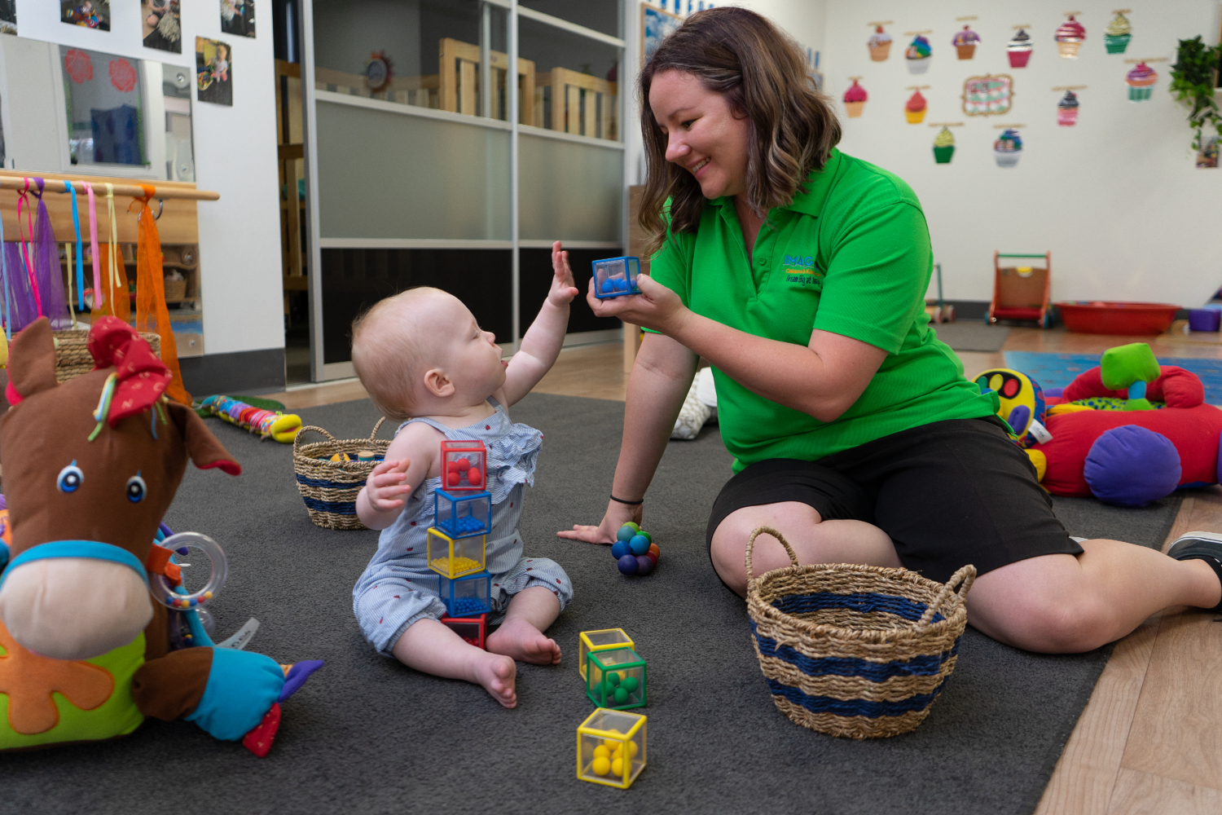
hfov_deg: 61.9
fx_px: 1018
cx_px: 611
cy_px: 408
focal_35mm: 30
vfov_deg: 43.6
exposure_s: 1/60
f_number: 3.5
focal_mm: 30
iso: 320
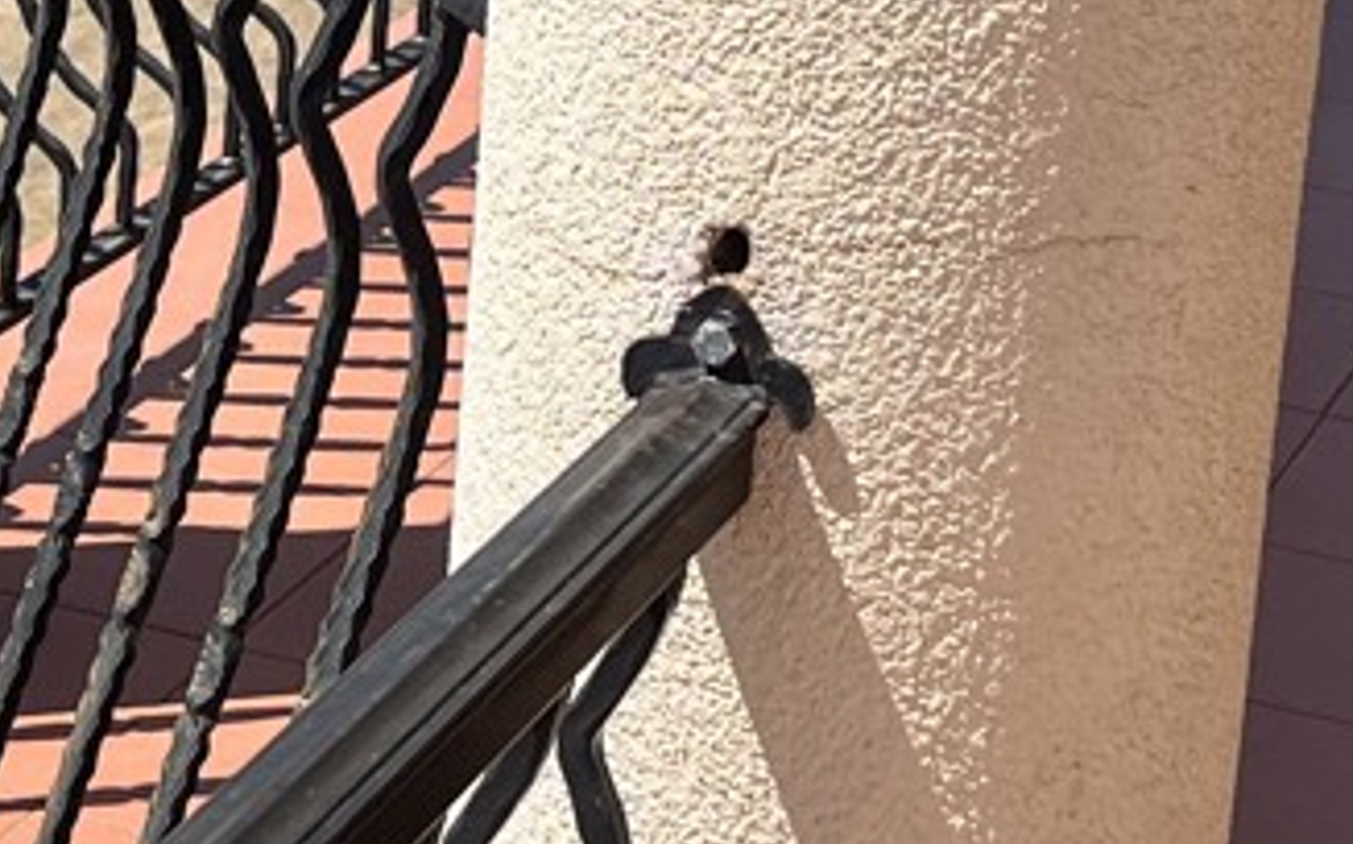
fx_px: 4975
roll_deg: -4.3
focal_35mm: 135
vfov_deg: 9.7
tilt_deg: -15.8
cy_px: 124
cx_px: 550
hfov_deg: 15.5
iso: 50
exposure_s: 1/4831
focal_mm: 5.7
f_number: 1.5
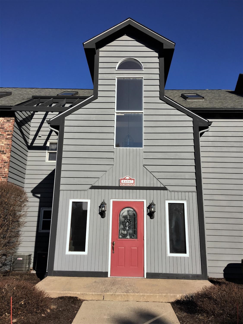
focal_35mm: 29
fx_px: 271
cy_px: 162
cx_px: 122
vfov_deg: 61.7
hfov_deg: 48.2
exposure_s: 1/1637
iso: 25
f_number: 2.2
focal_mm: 4.15
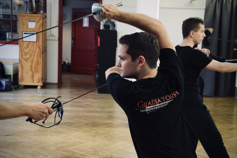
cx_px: 118
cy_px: 79
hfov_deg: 31.9
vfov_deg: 21.6
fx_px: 415
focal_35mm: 63
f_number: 4.8
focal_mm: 42
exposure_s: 1/60
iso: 2800
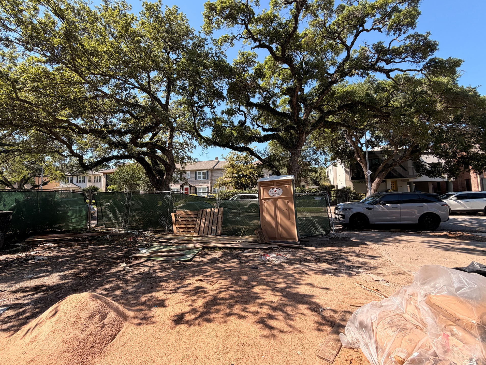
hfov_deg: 98.0
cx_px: 228
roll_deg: +1.3
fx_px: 211
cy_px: 176
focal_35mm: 15
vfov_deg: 81.7
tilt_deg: +3.4
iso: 40
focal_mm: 2.22
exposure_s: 1/602
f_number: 2.2
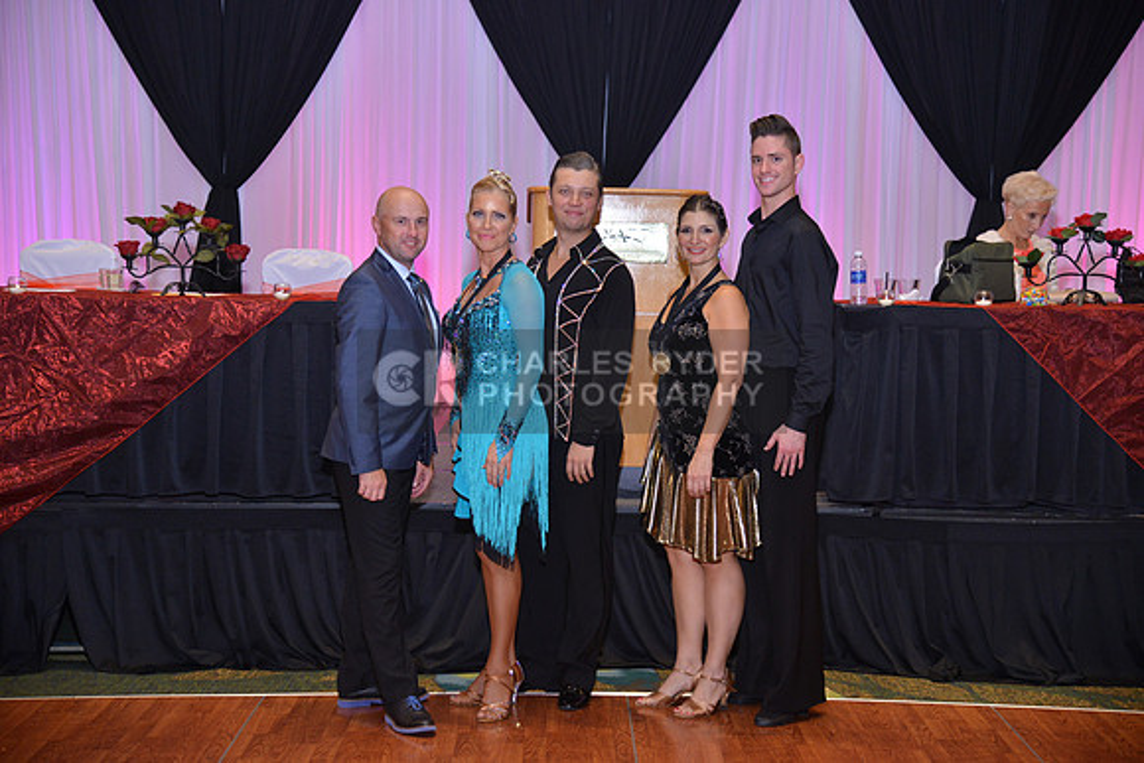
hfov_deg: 31.0
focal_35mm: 65
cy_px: 382
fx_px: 2066
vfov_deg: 20.9
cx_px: 572
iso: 1250
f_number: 4
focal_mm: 65
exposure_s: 1/250
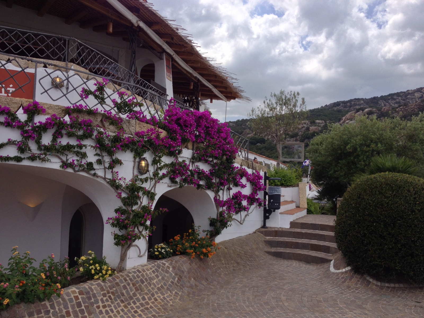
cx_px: 212
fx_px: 429
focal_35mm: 35
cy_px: 159
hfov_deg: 52.6
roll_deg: -1.3
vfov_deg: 40.7
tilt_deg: -0.6
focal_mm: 4.28
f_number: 2.4
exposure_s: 1/1042
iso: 50
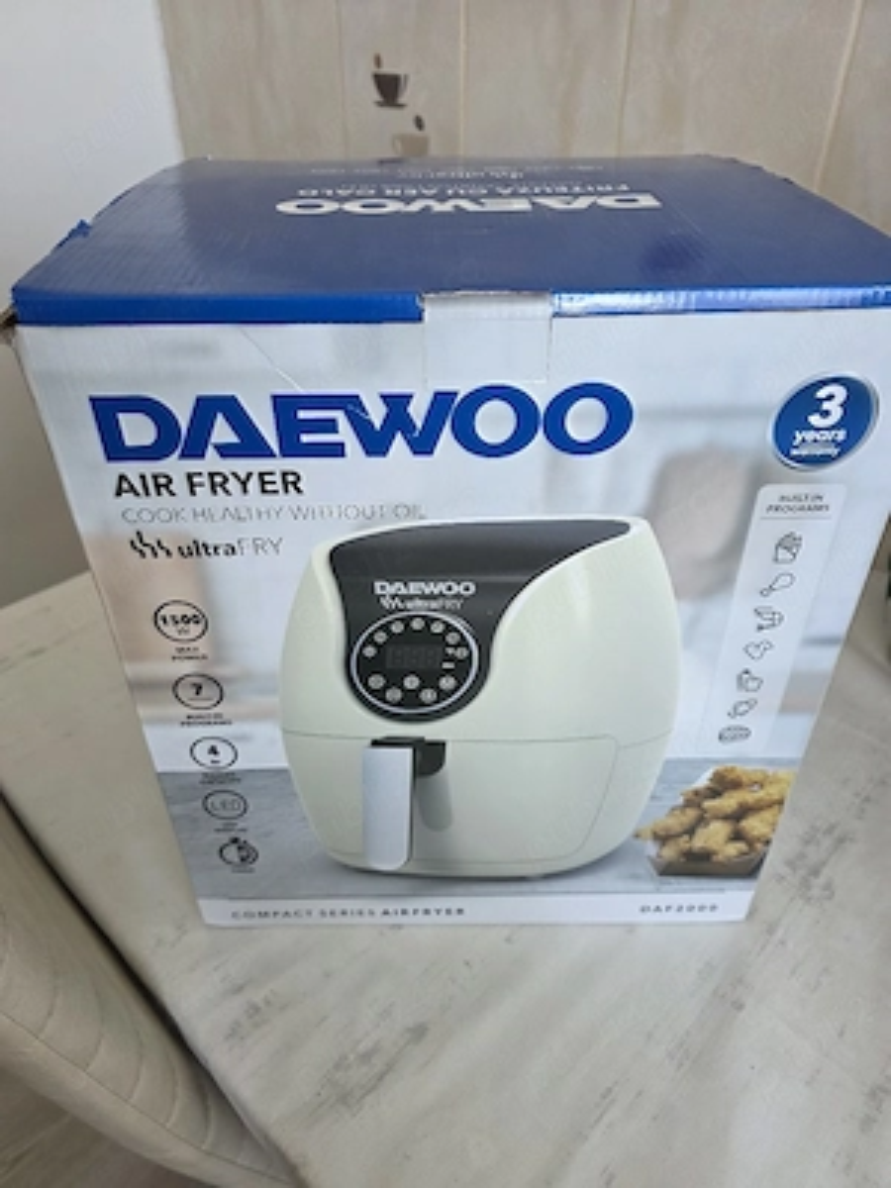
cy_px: 594
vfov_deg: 73.9
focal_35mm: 23
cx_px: 446
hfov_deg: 58.9
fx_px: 789
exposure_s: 1/120
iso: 200
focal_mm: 6.3
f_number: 1.7
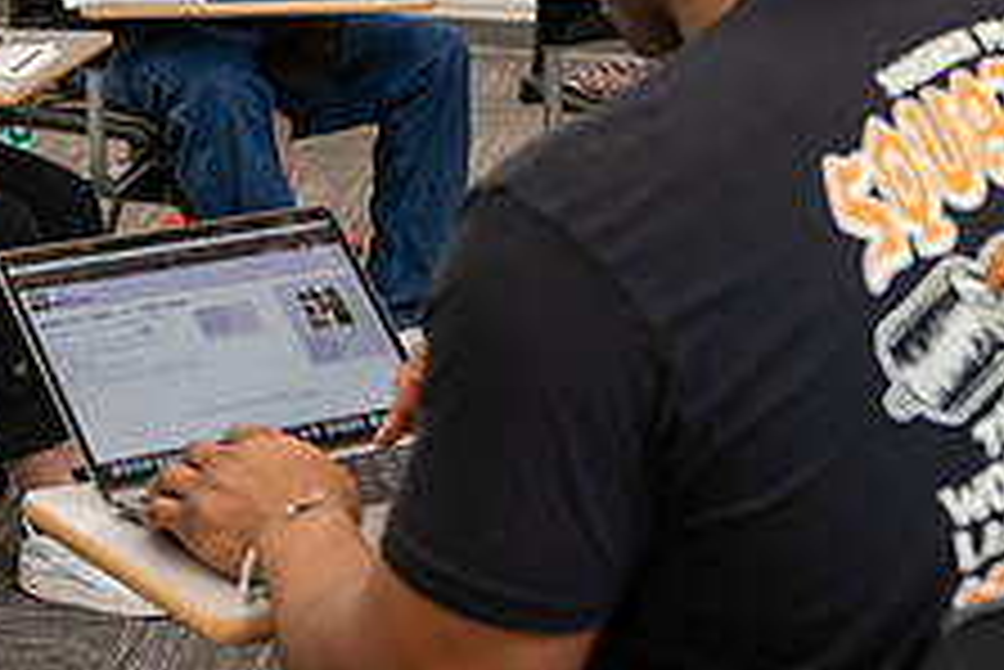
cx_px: 9
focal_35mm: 117
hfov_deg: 17.1
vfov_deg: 11.6
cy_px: 34
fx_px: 3265
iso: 800
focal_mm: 45
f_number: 3.5
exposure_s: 1/100
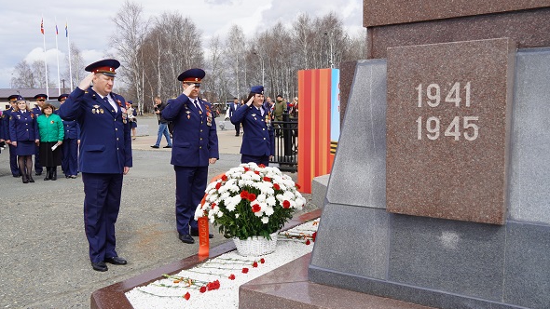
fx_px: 489
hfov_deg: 58.7
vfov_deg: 35.1
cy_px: 151
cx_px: 278
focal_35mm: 34
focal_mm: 21
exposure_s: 1/250
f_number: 8
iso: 100
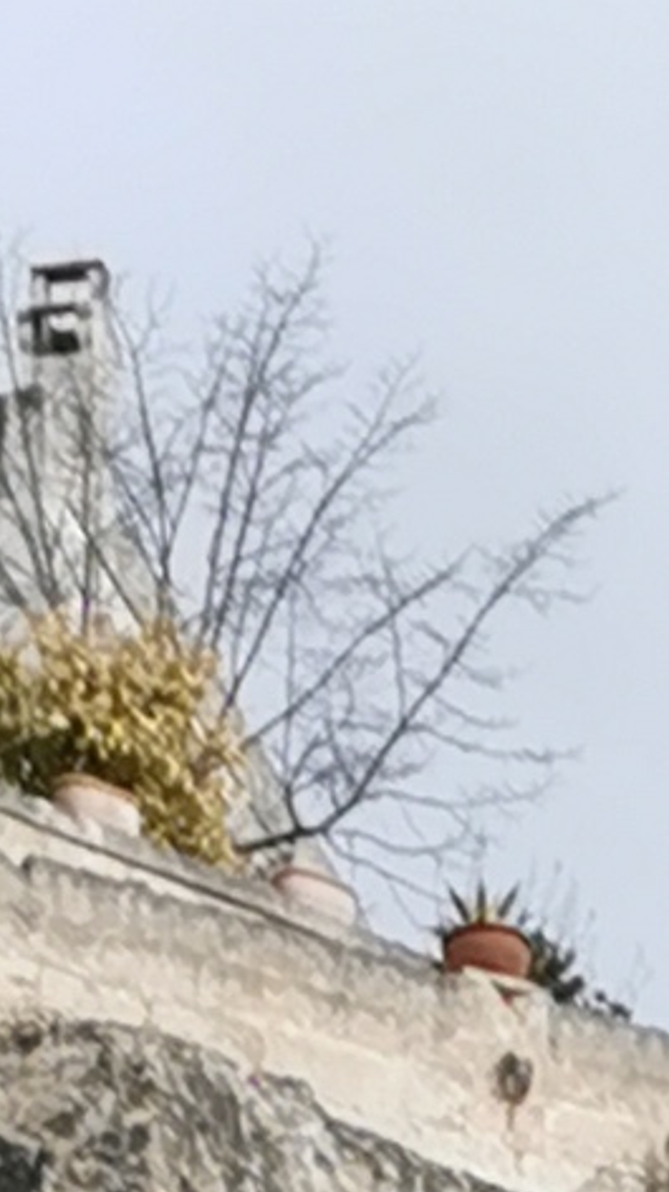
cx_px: 1080
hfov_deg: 4.1
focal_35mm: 295
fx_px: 9317
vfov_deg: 6.7
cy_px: 3503
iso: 50
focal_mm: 5.56
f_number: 1.6
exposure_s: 1/1689
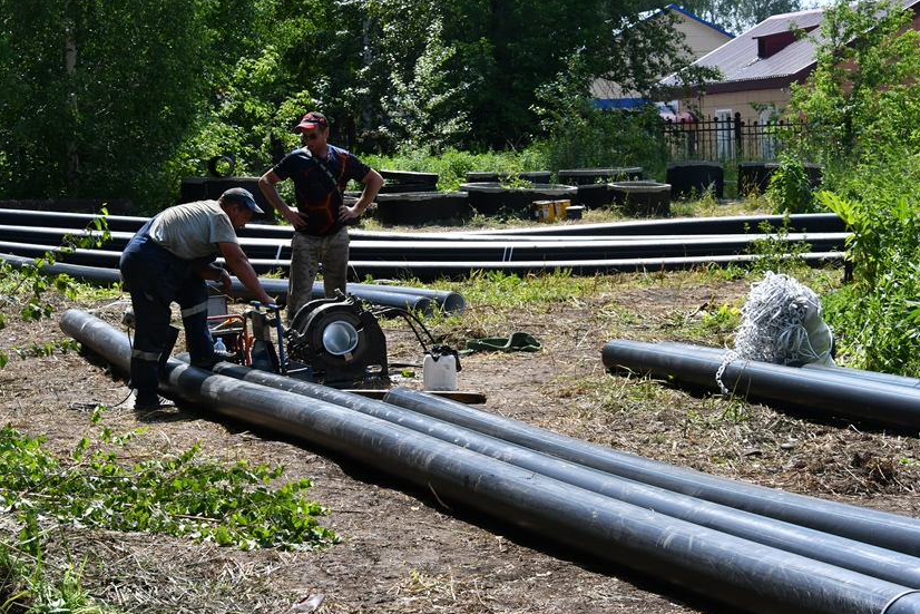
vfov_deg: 16.1
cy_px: 292
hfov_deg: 23.9
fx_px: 2172
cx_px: 471
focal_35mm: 85
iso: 800
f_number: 11
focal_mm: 52
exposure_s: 1/640
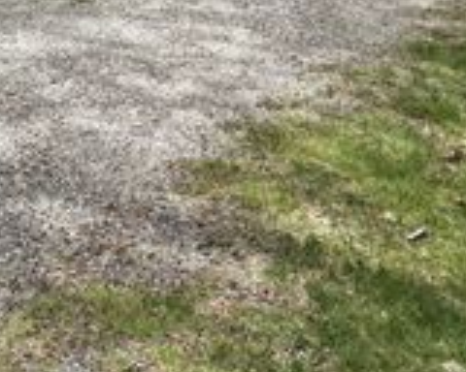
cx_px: 55
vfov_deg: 19.2
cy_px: -132
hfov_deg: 25.3
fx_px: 1007
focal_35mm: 73
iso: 100
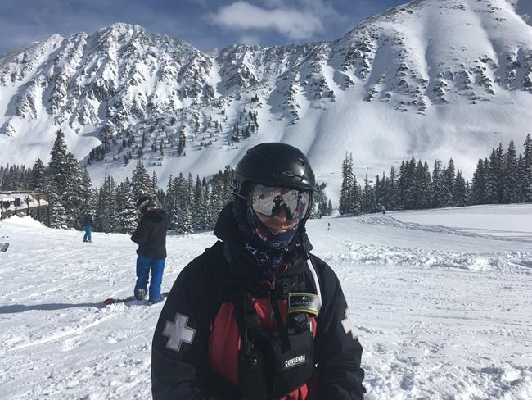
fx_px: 446
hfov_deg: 61.6
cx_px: 266
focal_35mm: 29
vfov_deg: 48.3
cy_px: 200
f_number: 2.2
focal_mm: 4.15
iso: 25
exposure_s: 1/4274
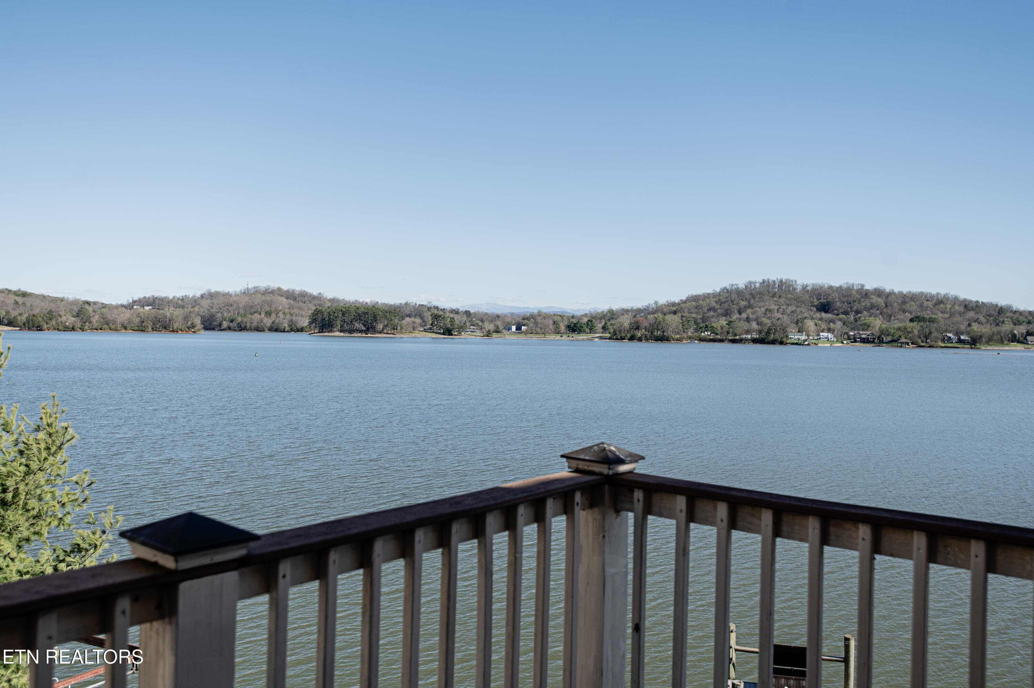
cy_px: 344
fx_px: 918
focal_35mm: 32
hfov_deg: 58.7
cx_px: 517
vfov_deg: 41.1
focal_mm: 32
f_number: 4.5
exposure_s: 1/1600
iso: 200
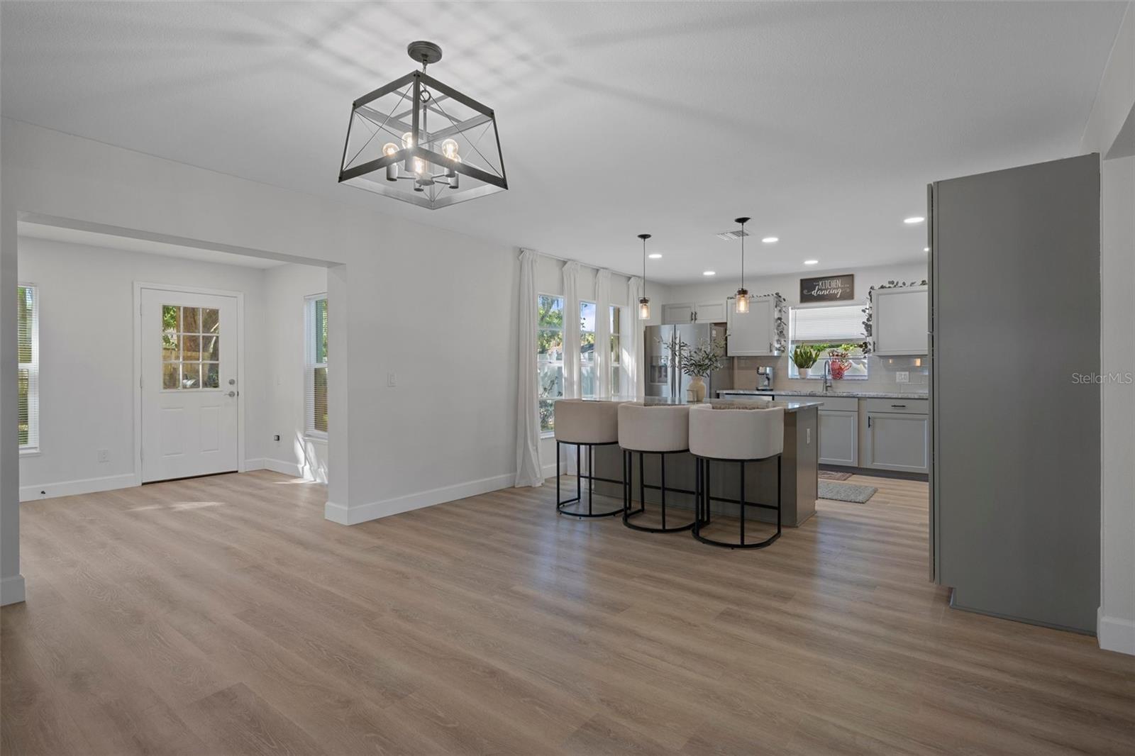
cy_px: 378
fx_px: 536
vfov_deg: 70.4
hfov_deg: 93.3
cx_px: 568
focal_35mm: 17
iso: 320
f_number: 9
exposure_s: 1/2.5
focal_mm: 17
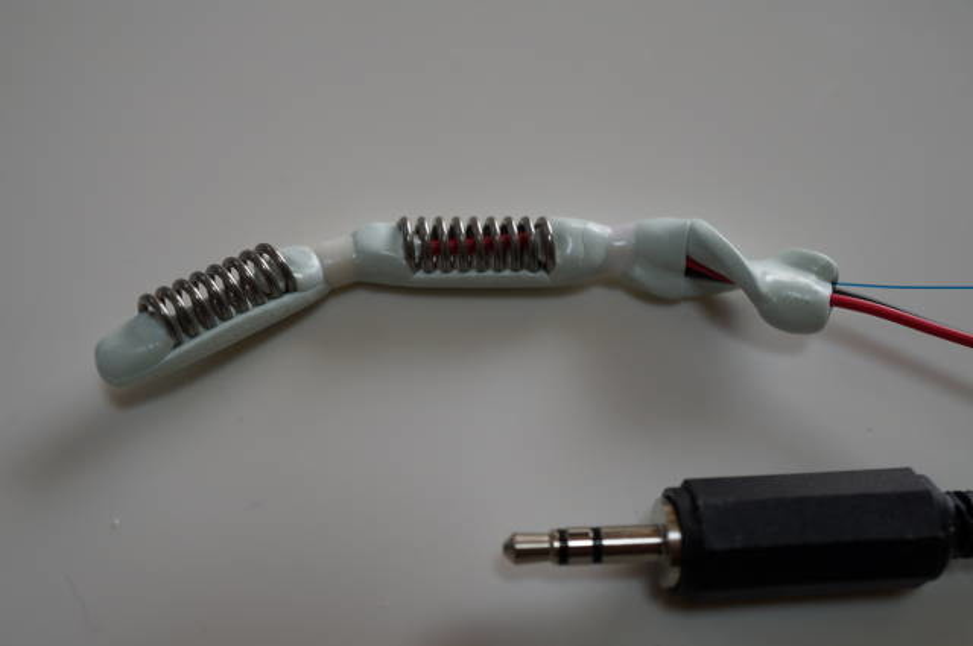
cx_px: 486
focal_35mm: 45
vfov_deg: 29.8
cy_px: 323
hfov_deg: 43.7
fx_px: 1215
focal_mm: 30
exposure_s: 1/80
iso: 200
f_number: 5.6
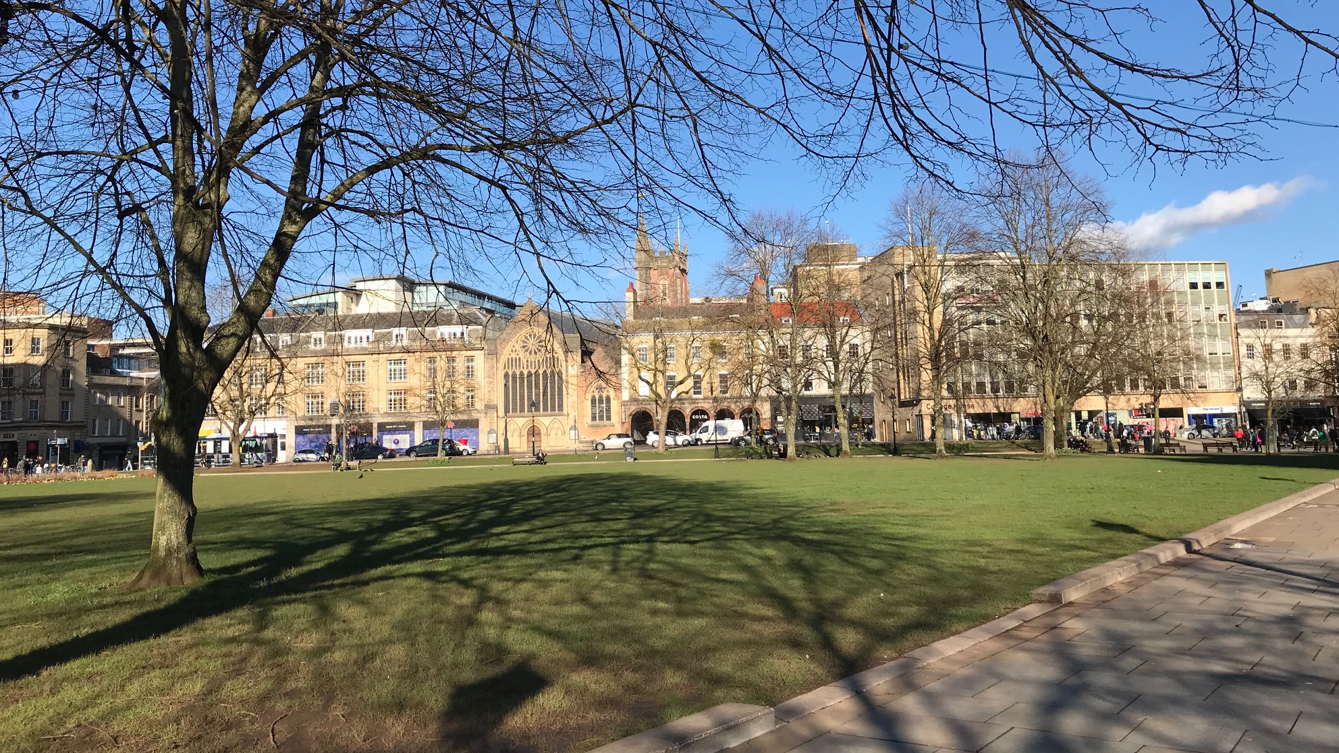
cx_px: 670
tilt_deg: +5.1
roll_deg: +1.0
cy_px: 318
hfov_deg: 62.6
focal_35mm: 31
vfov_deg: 37.7
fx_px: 1101
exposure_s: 1/2037
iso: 20
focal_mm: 3.99
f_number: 1.8
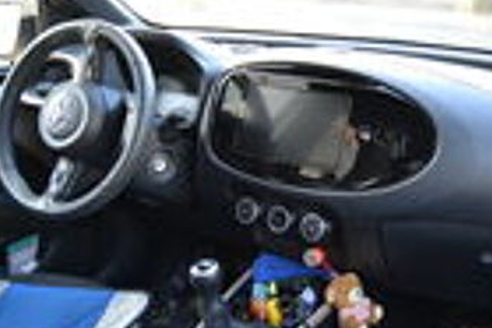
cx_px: 345
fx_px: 587
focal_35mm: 43
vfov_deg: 31.1
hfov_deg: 44.5
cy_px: 183
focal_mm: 20
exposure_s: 1/60
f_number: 3.5
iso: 450
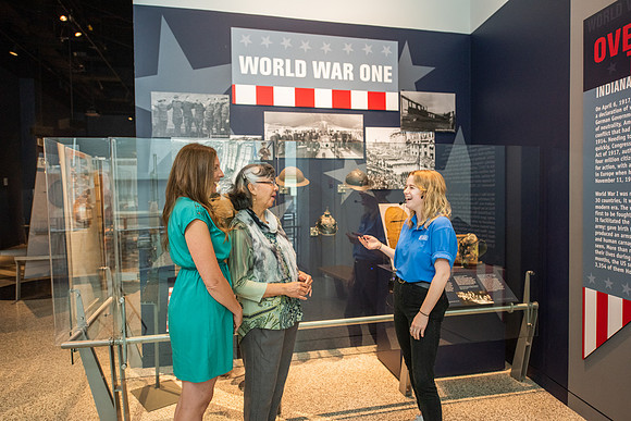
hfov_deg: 73.4
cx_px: 315
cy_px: 210
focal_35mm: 24
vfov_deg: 52.9
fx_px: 423
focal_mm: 24
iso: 1600
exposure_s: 1/200
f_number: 2.8
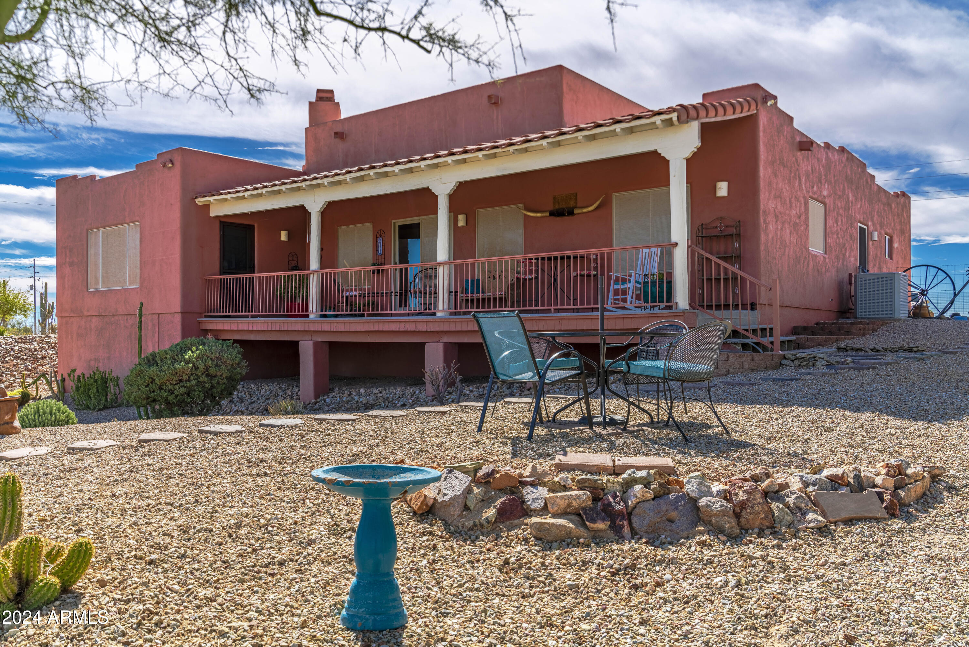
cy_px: 324
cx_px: 484
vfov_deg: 43.6
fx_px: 808
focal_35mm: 30
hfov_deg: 61.9
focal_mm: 30
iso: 100
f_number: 8
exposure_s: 1/8000
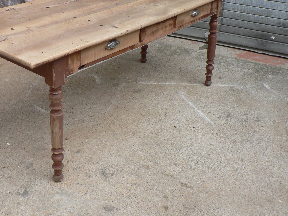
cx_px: 107
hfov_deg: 40.9
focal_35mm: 46
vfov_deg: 31.4
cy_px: 85
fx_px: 383
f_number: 2.8
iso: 80
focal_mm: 6
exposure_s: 1/400
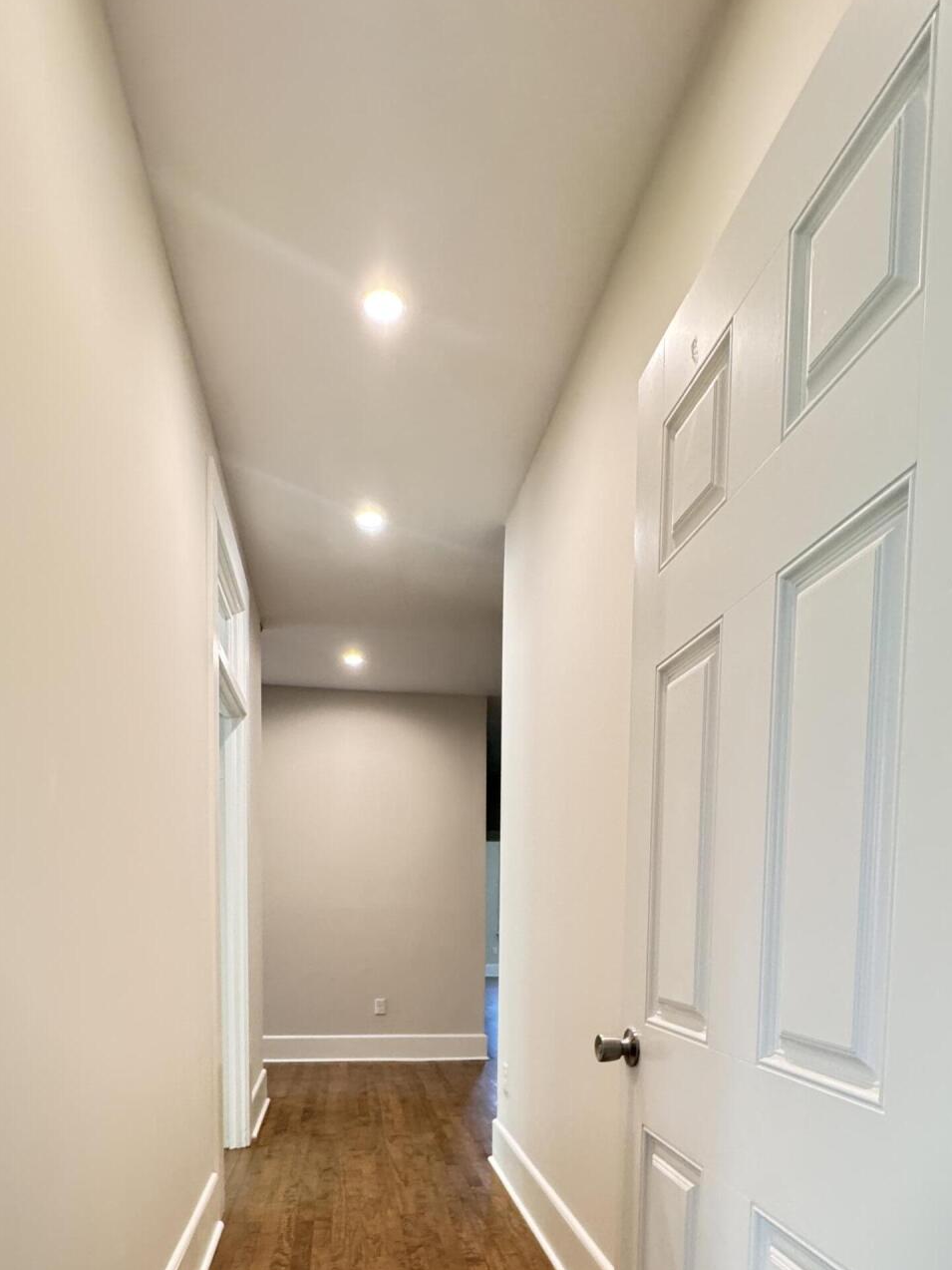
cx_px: 459
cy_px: 970
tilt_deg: -4.9
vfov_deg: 70.6
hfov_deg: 61.1
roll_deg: -1.7
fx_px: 807
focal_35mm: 22
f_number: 2.2
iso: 320
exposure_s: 1/60
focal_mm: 2.22
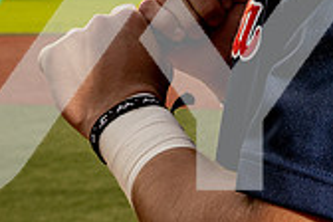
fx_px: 1498
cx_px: 319
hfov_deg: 12.6
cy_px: -154
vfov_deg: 8.2
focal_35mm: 162
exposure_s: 1/250
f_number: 11
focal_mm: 47
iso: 250
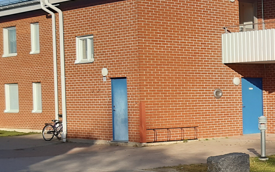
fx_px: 667
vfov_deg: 14.7
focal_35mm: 89
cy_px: 115
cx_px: 374
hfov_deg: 20.8
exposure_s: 1/1258
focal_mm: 3.92
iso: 40
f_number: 1.7
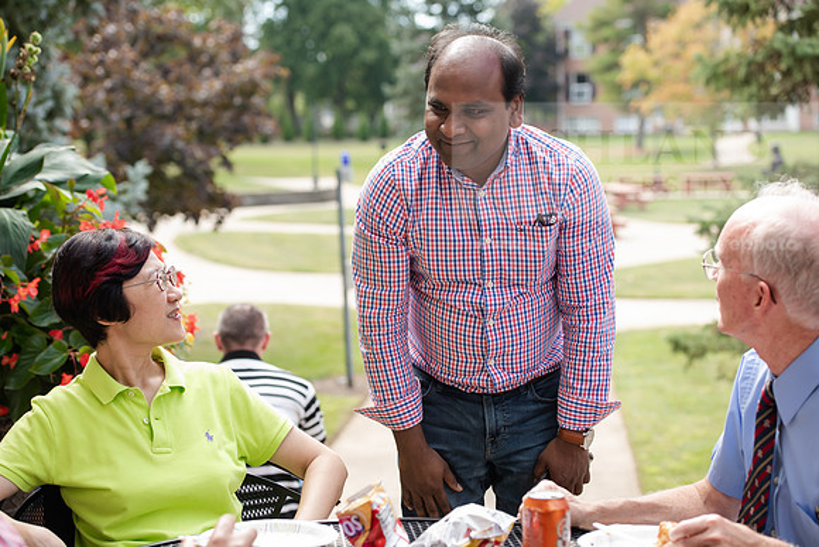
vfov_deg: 19.5
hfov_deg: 28.8
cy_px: 274
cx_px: 410
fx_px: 1593
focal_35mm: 70
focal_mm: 70
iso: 200
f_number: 4.5
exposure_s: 1/250
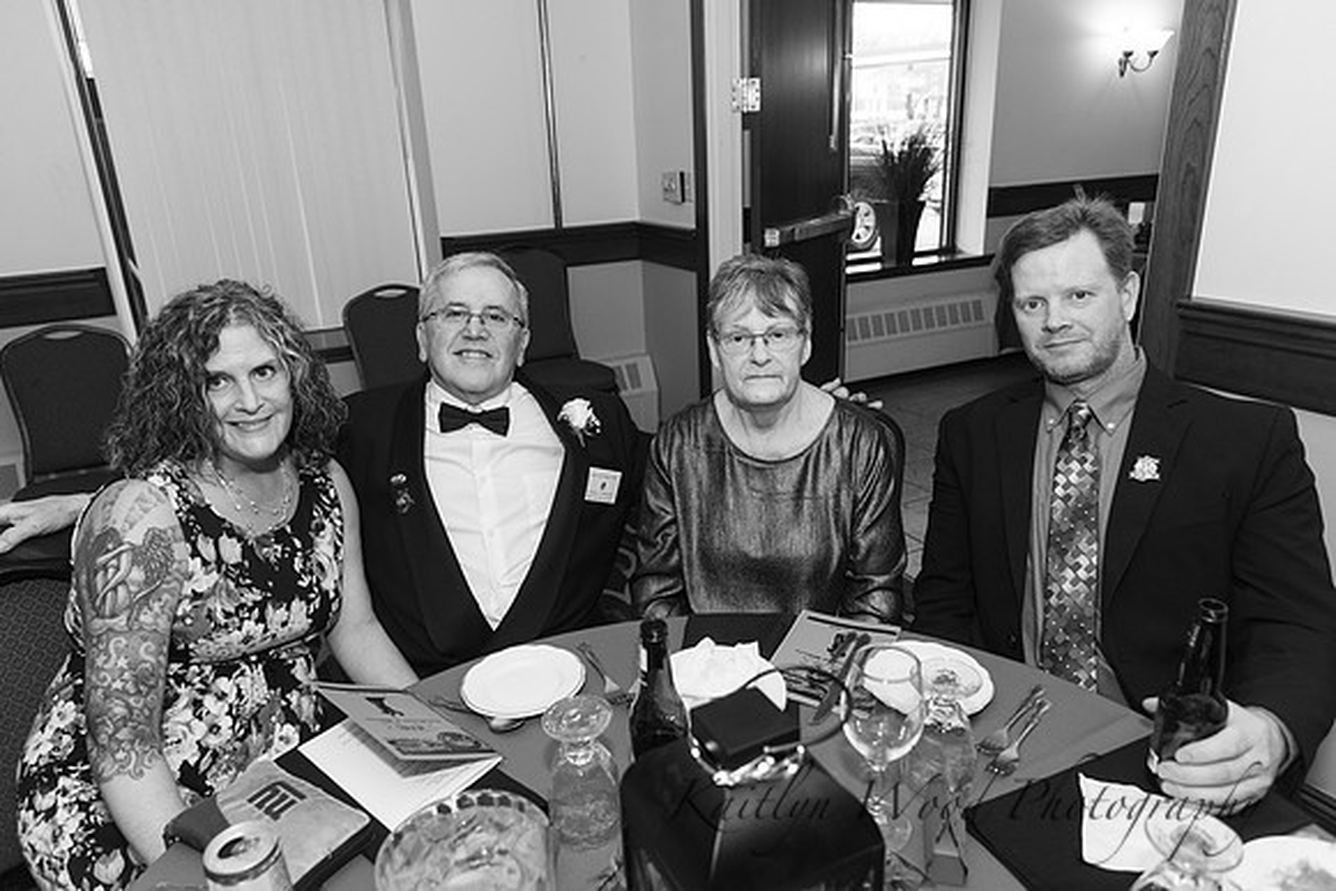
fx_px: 891
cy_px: 446
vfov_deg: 53.2
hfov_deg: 73.7
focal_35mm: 24
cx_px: 668
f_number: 4
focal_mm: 24
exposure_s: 1/200
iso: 800
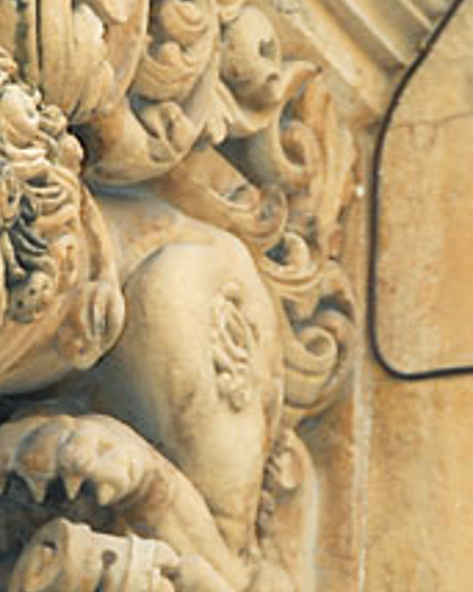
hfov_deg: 2.9
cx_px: 12
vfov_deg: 3.6
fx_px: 9298
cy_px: 232
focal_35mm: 531
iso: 200
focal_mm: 130
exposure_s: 1/40
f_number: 5.6
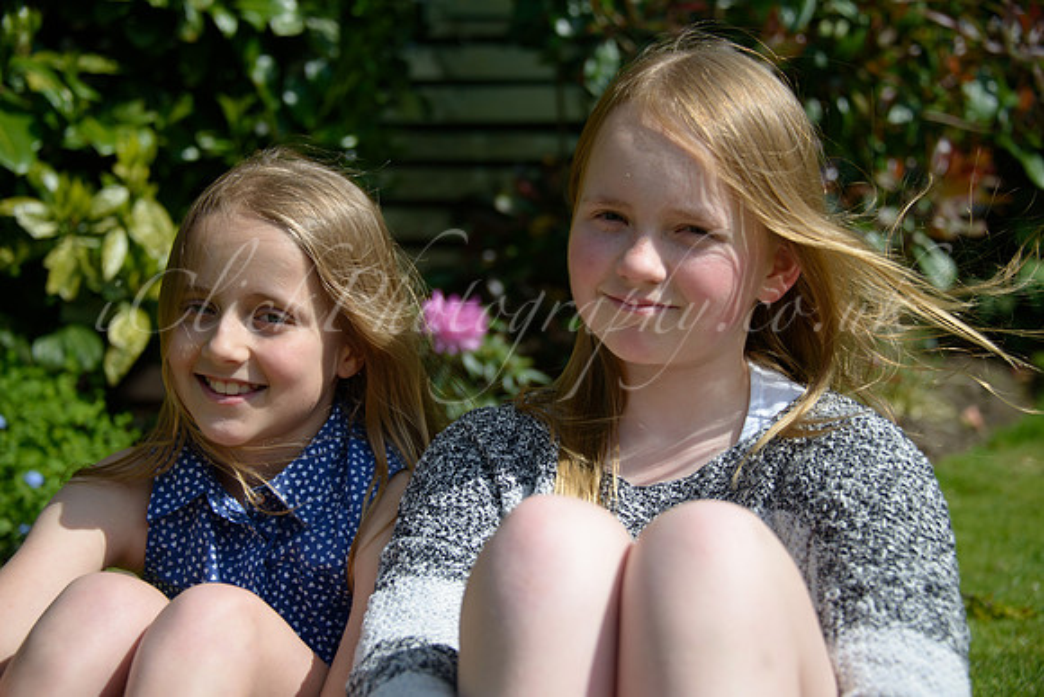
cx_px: 522
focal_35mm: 62
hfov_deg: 32.4
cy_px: 348
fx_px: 1798
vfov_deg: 21.9
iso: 200
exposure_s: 1/1250
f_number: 4.8
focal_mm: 62
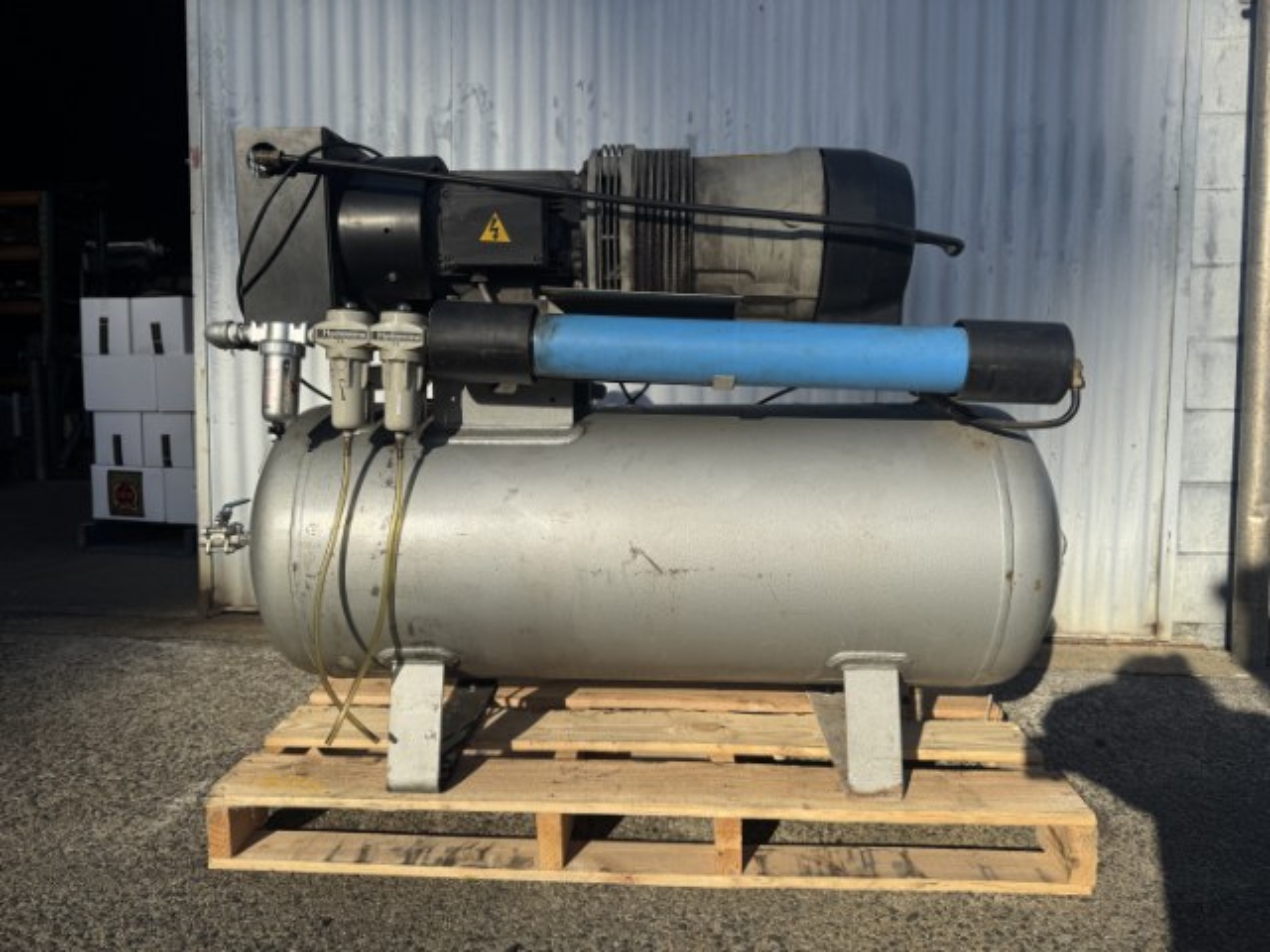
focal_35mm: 24
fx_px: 881
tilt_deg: -4.1
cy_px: 476
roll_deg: +0.1
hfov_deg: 71.6
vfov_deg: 56.8
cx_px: 635
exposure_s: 1/4950
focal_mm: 6.76
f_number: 1.78
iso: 80
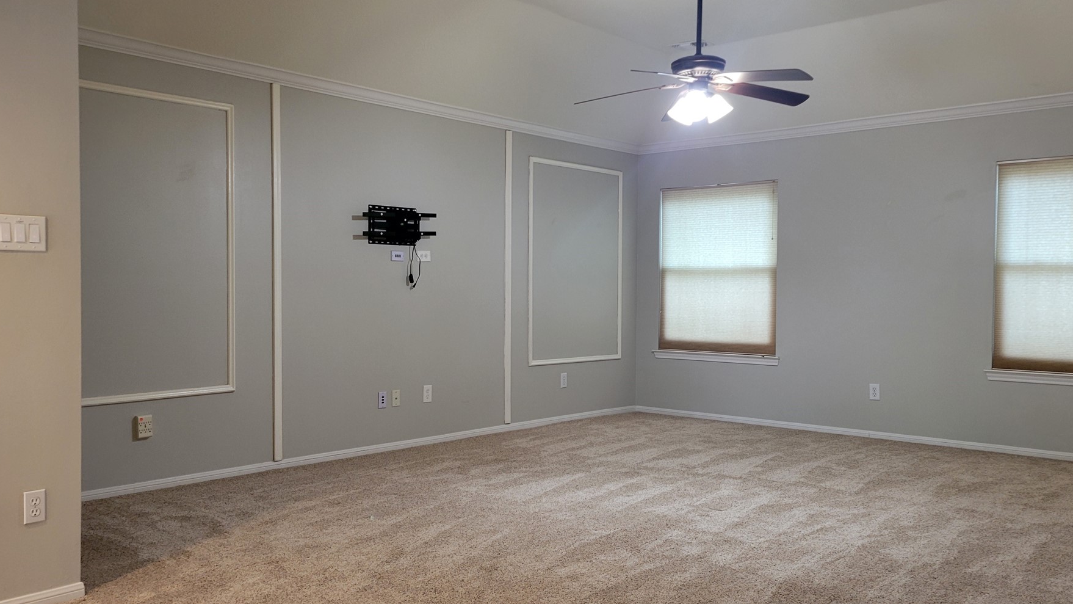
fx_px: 939
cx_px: 538
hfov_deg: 59.5
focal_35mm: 33
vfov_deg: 35.6
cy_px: 318
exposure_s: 1/40
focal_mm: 5.4
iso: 200
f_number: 1.8
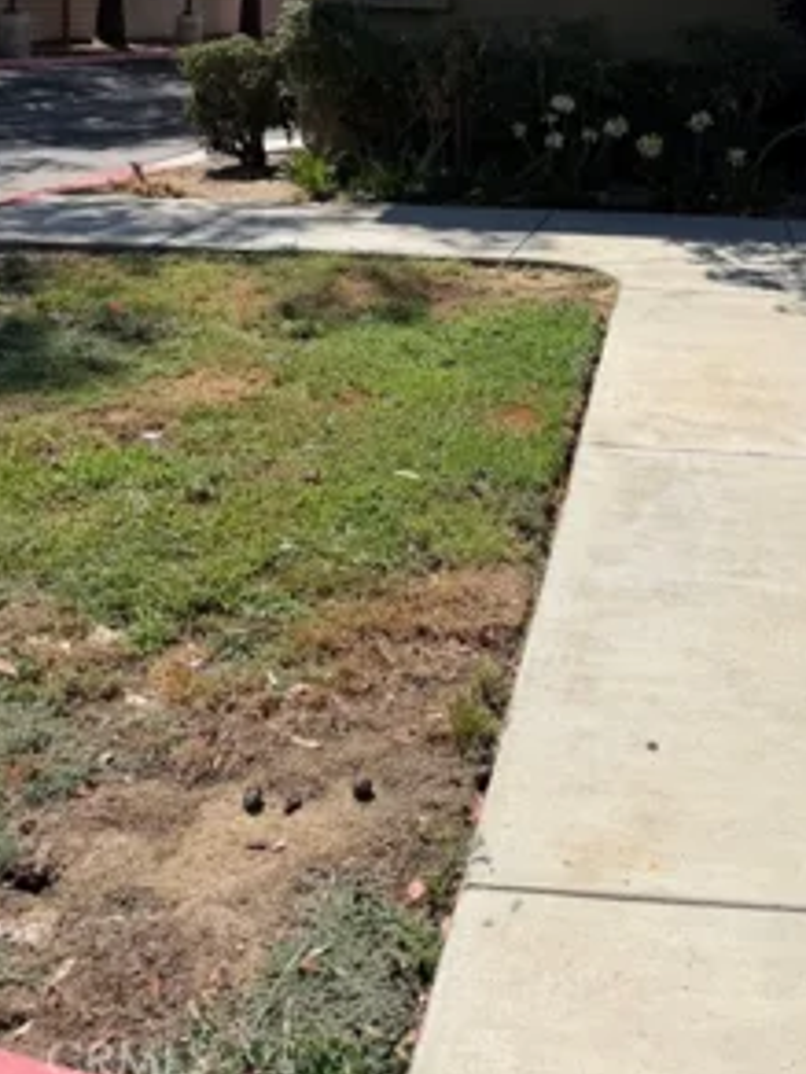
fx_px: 1428
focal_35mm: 46
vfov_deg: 37.8
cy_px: 59
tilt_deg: -1.4
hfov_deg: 30.9
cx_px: 626
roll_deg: -1.6
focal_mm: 6.76
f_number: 1.78
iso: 80
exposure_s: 1/4975
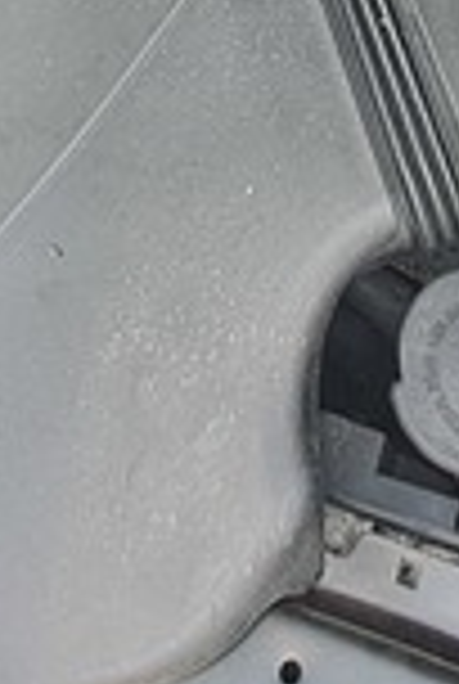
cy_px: -328
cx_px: 356
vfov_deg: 23.2
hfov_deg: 19.1
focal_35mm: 71
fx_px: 1352
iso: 40
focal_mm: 1.42
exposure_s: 1/190
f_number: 2.2
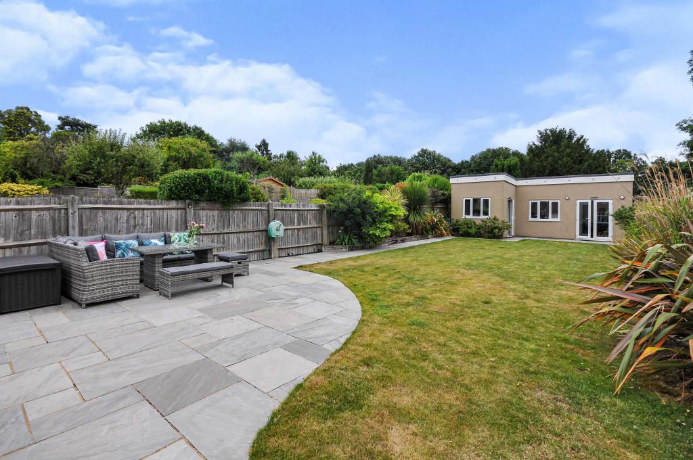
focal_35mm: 15
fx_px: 288
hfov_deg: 100.5
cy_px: 230
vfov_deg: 77.2
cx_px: 346
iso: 400
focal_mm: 10
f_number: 10
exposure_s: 1/400
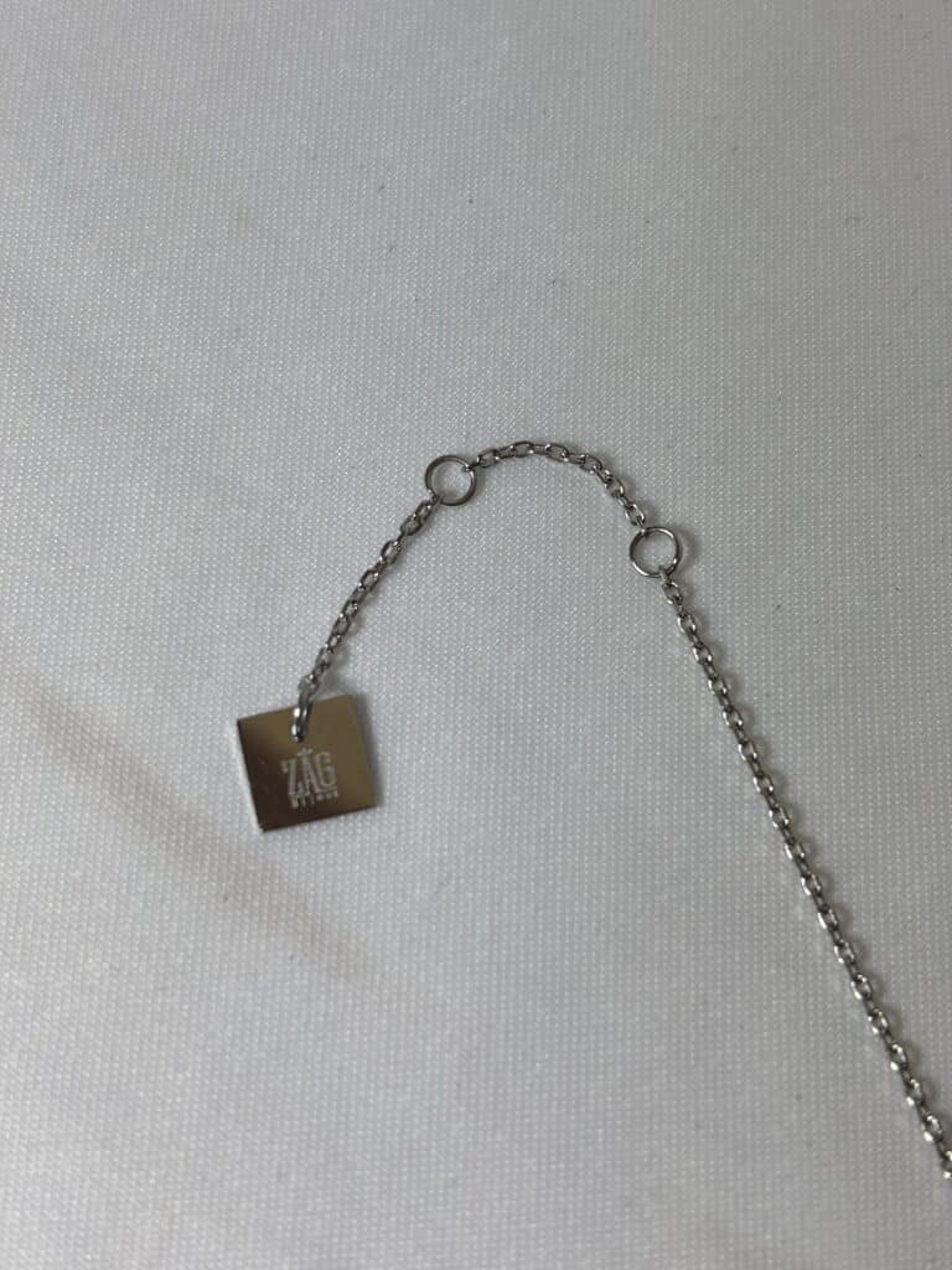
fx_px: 1907
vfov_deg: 36.8
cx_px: 476
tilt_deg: -73.2
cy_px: 635
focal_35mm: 52
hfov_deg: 28.0
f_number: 1.6
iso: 32
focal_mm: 5.96
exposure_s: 1/265
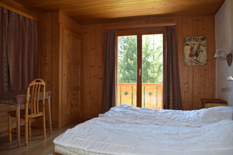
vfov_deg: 47.9
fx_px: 175
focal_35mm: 27
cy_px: 78
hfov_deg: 67.4
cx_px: 116
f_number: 5.6
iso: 800
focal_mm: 18
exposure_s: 1/125
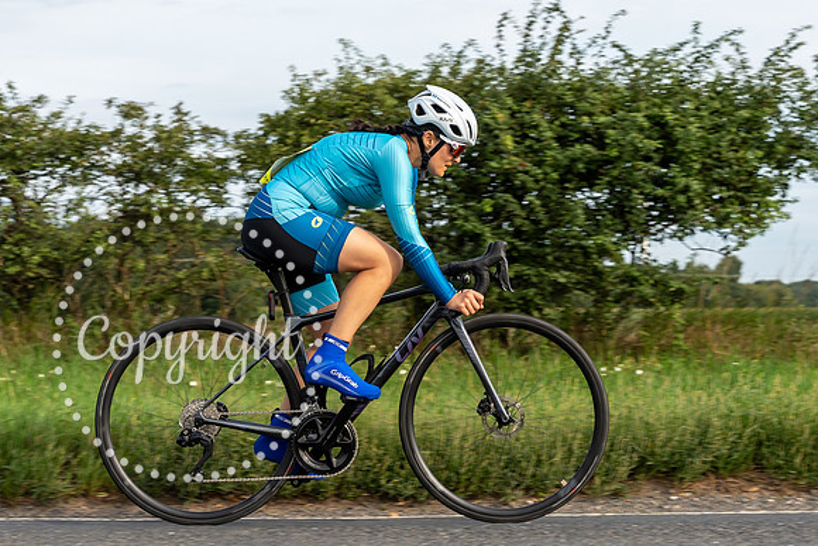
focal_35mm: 91
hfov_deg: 22.3
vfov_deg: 15.0
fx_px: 2072
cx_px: 383
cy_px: 226
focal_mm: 45
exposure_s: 1/640
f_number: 5
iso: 160
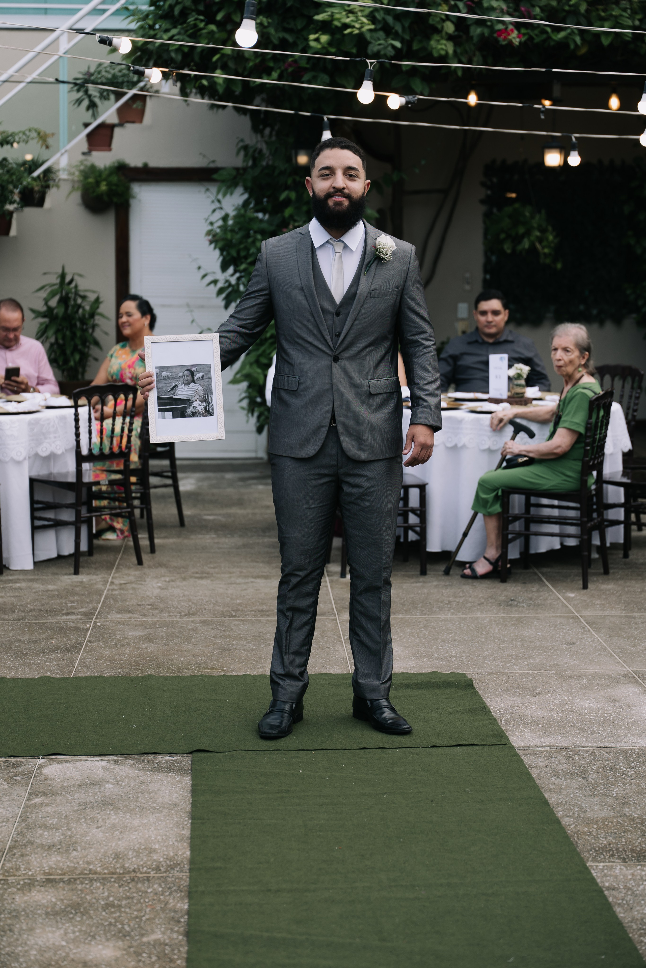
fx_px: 1884
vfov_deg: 28.8
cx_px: 323
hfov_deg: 19.5
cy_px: 484
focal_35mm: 70
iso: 250
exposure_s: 1/320
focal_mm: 67
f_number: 2.8
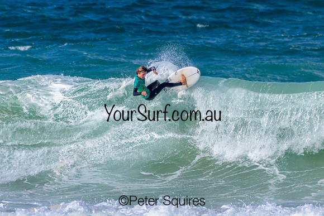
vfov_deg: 1.5
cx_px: 162
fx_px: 8102
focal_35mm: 900
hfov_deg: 2.3
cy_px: 108
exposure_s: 1/2500
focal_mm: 900
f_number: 11
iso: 640
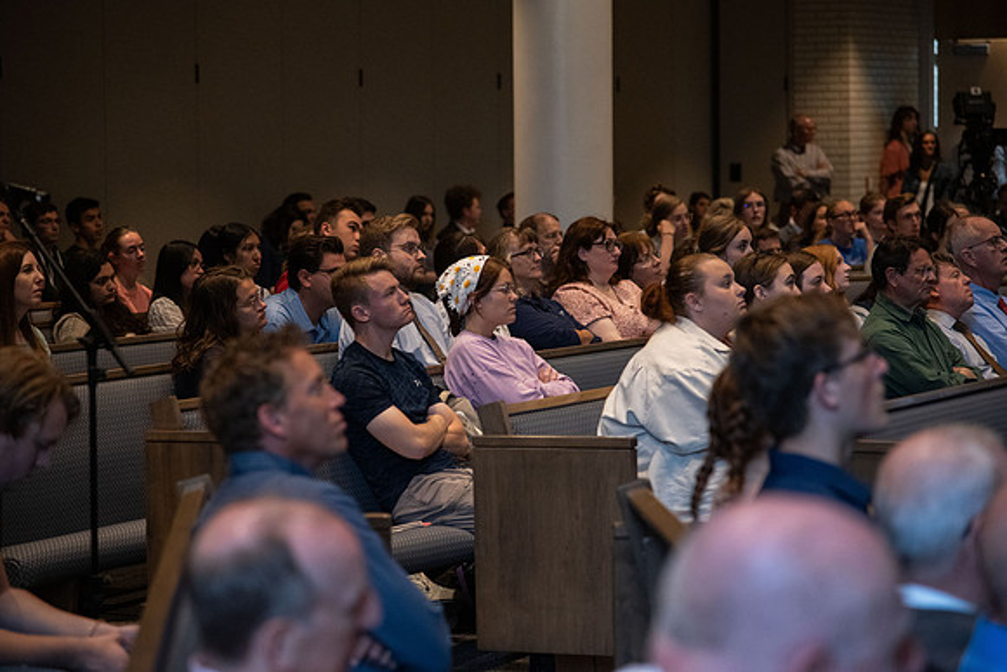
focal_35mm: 120
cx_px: 504
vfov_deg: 11.4
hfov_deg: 17.1
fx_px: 3357
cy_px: 336
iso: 3200
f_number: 4
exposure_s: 1/250
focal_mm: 120
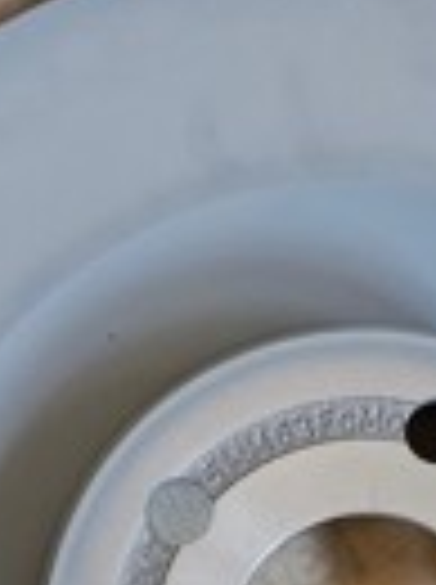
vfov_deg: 22.4
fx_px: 1432
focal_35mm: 85
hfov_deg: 17.1
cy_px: 549
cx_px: 378
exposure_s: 1/50
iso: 500
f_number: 1.8
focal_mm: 5.4
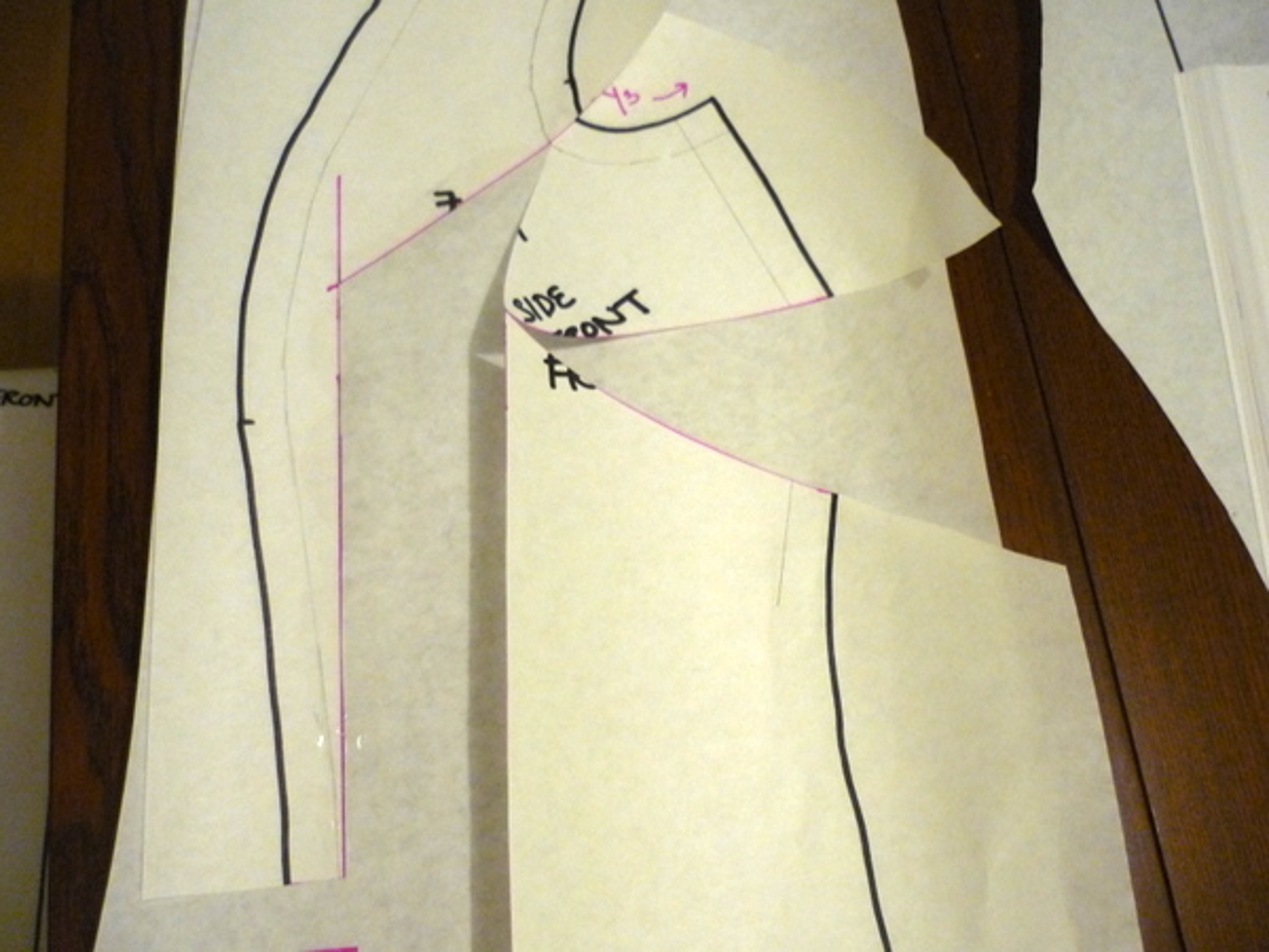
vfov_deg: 42.9
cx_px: 634
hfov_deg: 55.4
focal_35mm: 33
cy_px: 476
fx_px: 1210
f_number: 2.8
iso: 400
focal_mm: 5.5
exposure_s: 1/15
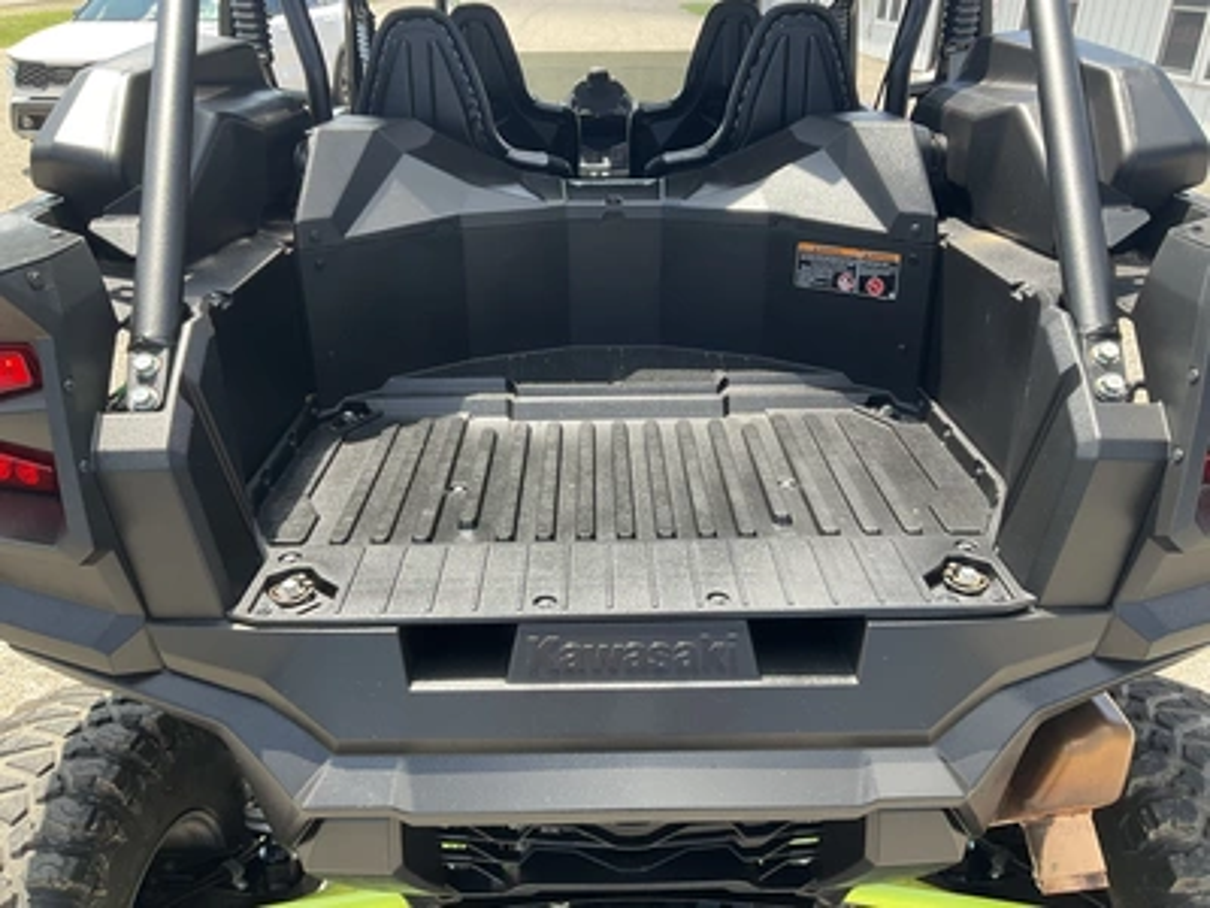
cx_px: 605
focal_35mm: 29
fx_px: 1014
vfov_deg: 48.2
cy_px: 454
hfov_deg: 61.7
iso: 25
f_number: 1.8
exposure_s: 1/250
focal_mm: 3
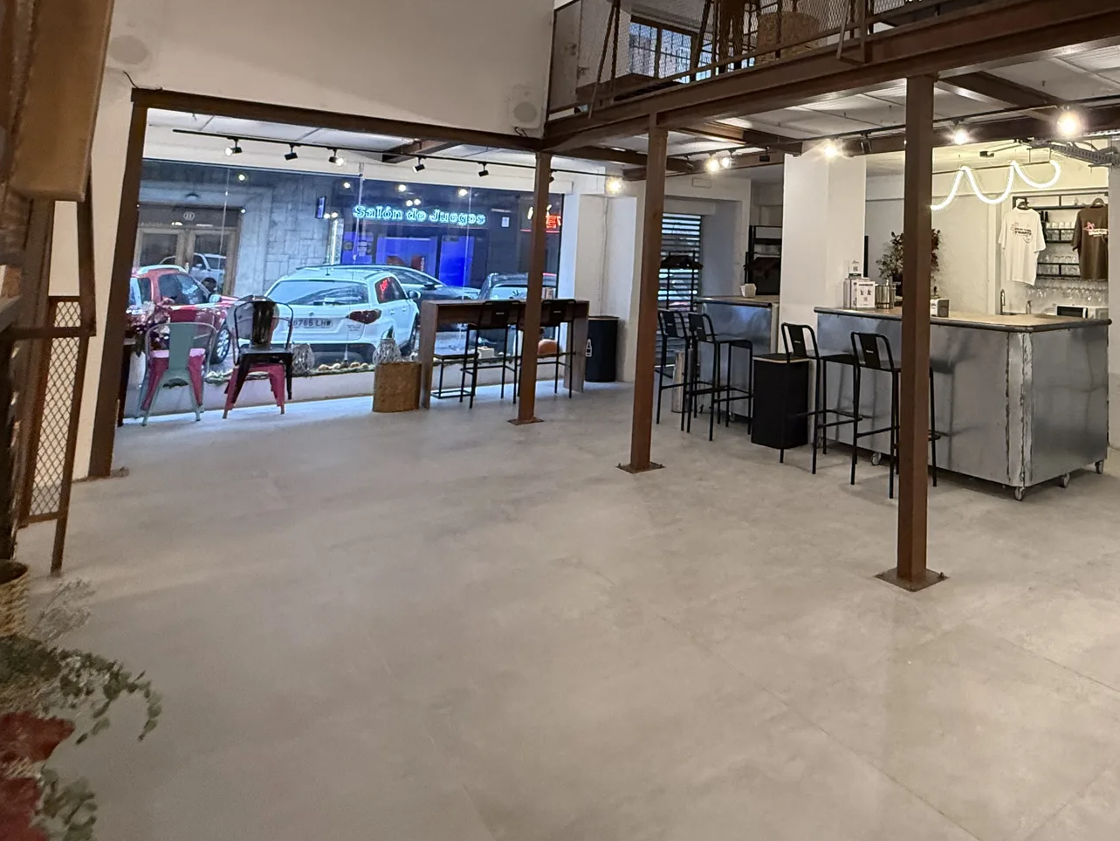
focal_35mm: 24
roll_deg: -2.1
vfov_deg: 53.7
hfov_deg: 64.5
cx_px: 915
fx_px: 777
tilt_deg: +5.7
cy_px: 191
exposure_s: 1/100
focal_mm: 2.22
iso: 500
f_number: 2.2
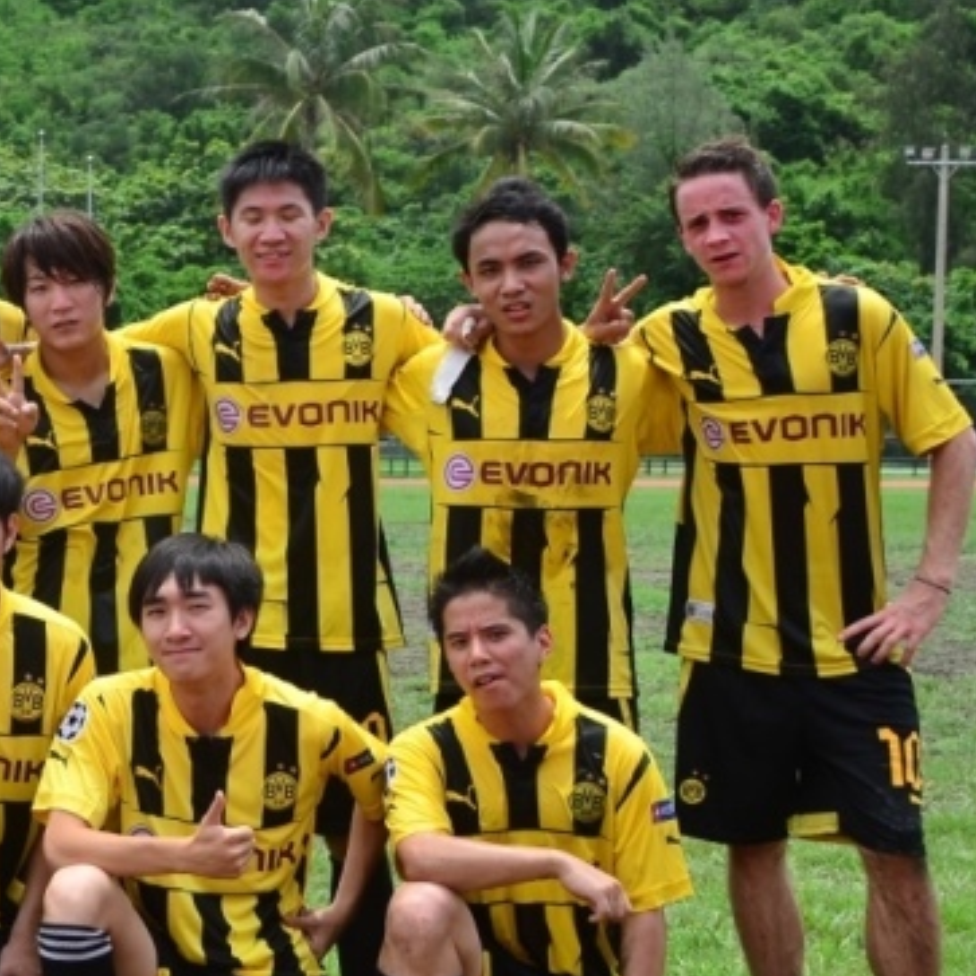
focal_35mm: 111
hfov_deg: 14.9
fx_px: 3547
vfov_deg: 15.7
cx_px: -325
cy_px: 425
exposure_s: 1/400
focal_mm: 31
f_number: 5.6
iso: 100
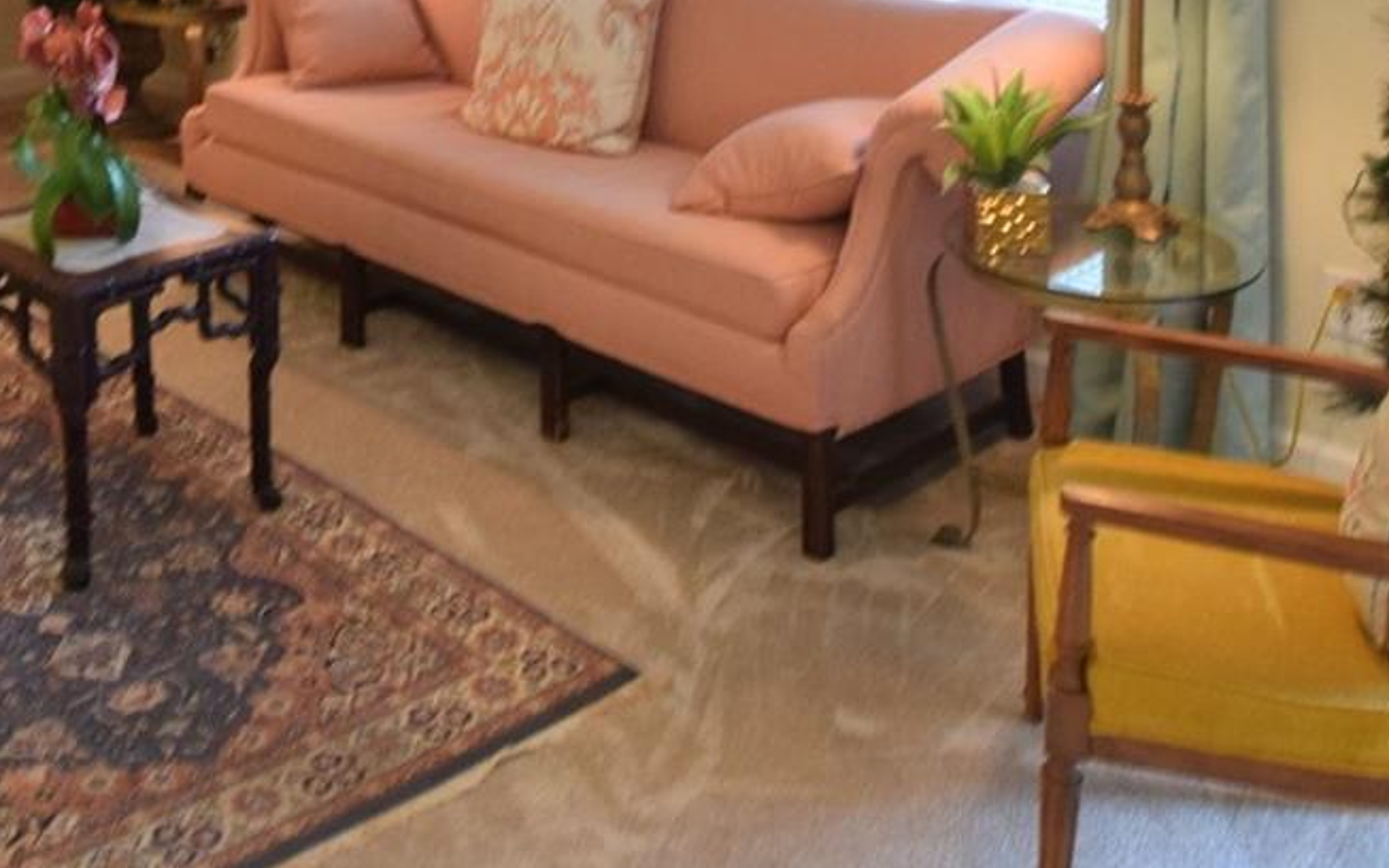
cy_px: -213
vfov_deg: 24.1
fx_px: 1817
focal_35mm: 48
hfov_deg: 40.3
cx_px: 298
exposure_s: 1/5
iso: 800
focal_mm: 10
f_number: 9
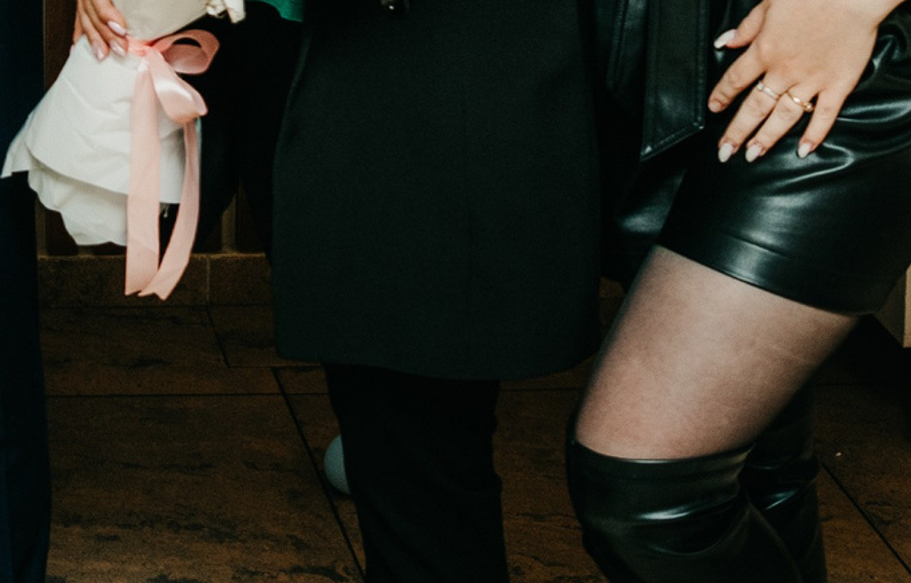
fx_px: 3199
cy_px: -439
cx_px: -328
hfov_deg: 15.3
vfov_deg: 9.9
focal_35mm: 128
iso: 200
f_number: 4
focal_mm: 31
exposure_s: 1/160
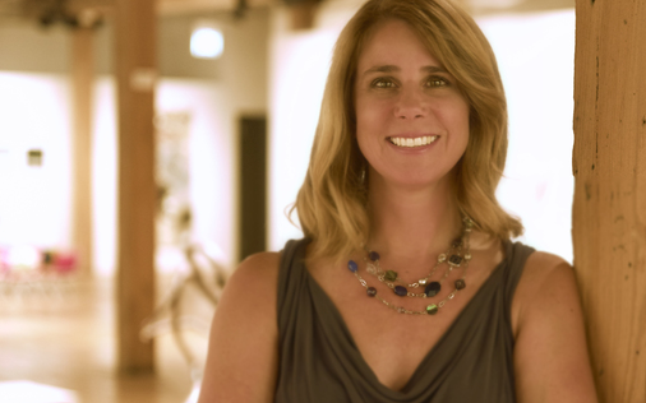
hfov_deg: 20.7
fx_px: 1760
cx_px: 437
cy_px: 256
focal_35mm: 100
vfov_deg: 13.1
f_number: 3.2
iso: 1600
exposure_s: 1/60
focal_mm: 62
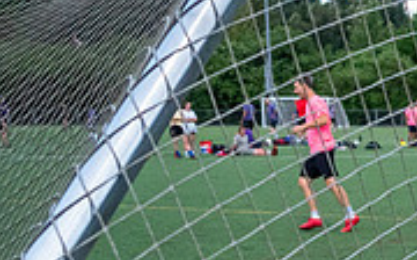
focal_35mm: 105
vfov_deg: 12.2
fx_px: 1192
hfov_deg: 17.6
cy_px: 303
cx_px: 646
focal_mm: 15
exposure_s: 1/1000
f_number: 2.8
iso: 1600
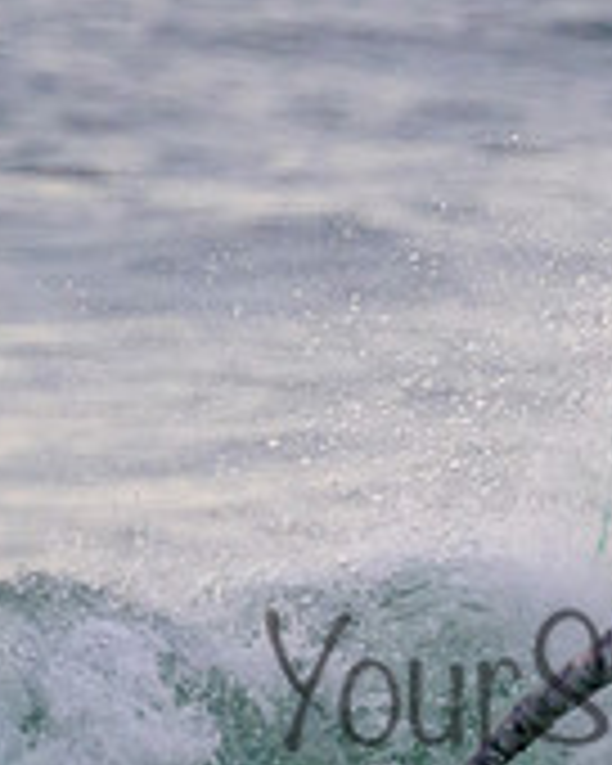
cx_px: 729
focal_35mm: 2557
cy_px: 641
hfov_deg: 0.6
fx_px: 57893
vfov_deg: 0.8
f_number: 11
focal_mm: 800
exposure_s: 1/2000
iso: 7200
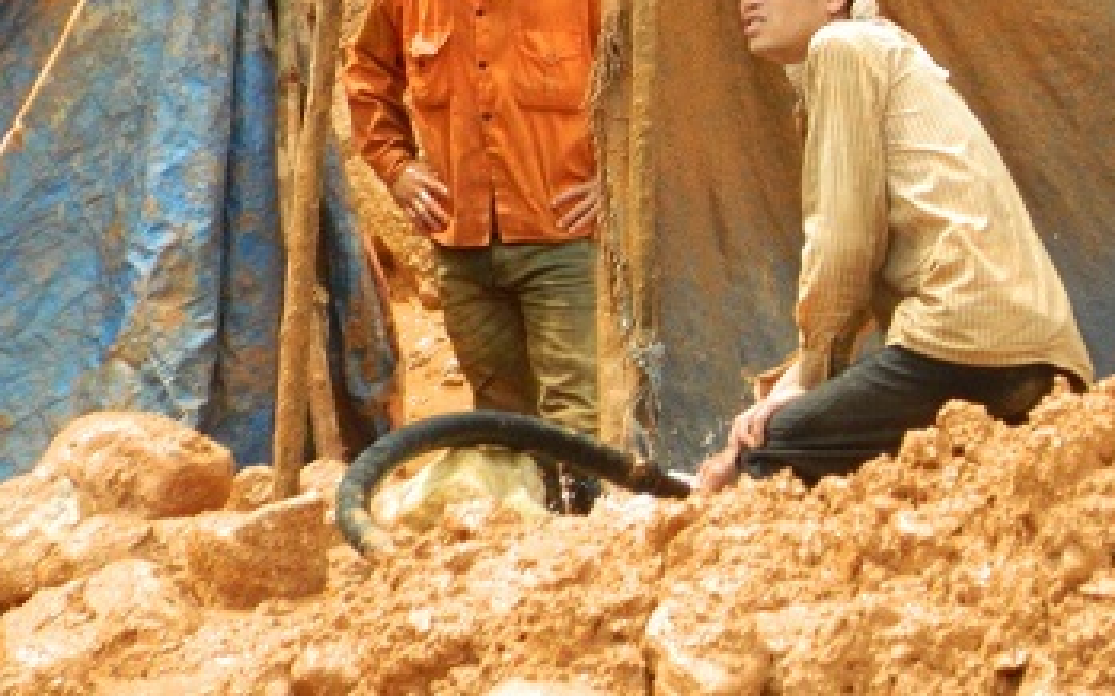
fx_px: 24245
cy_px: 101
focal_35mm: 798
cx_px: 671
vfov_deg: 1.6
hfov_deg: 2.6
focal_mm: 94.5
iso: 400
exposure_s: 1/400
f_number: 5.8
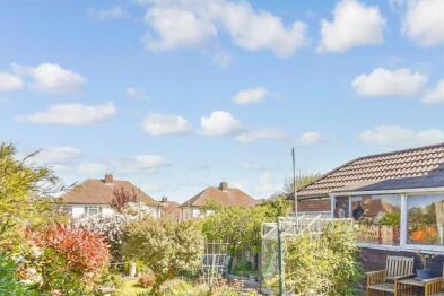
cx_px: 302
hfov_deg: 69.1
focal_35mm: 25
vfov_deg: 49.7
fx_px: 308
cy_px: 213
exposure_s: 1/320
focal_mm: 10
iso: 320
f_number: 8
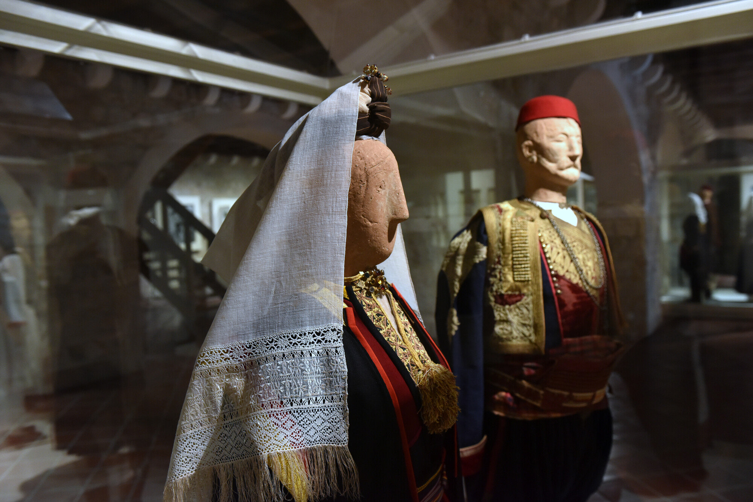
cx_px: 376
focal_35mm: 31
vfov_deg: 42.3
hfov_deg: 60.3
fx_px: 648
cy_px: 251
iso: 1600
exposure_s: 1/80
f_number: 4
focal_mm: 31
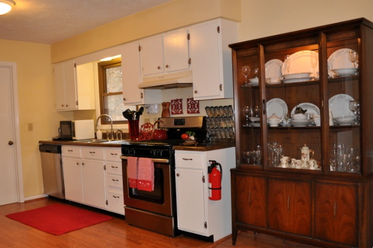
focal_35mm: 35
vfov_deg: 38.3
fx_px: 358
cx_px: 173
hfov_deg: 55.0
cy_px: 130
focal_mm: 21
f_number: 3.8
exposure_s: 1/60
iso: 800
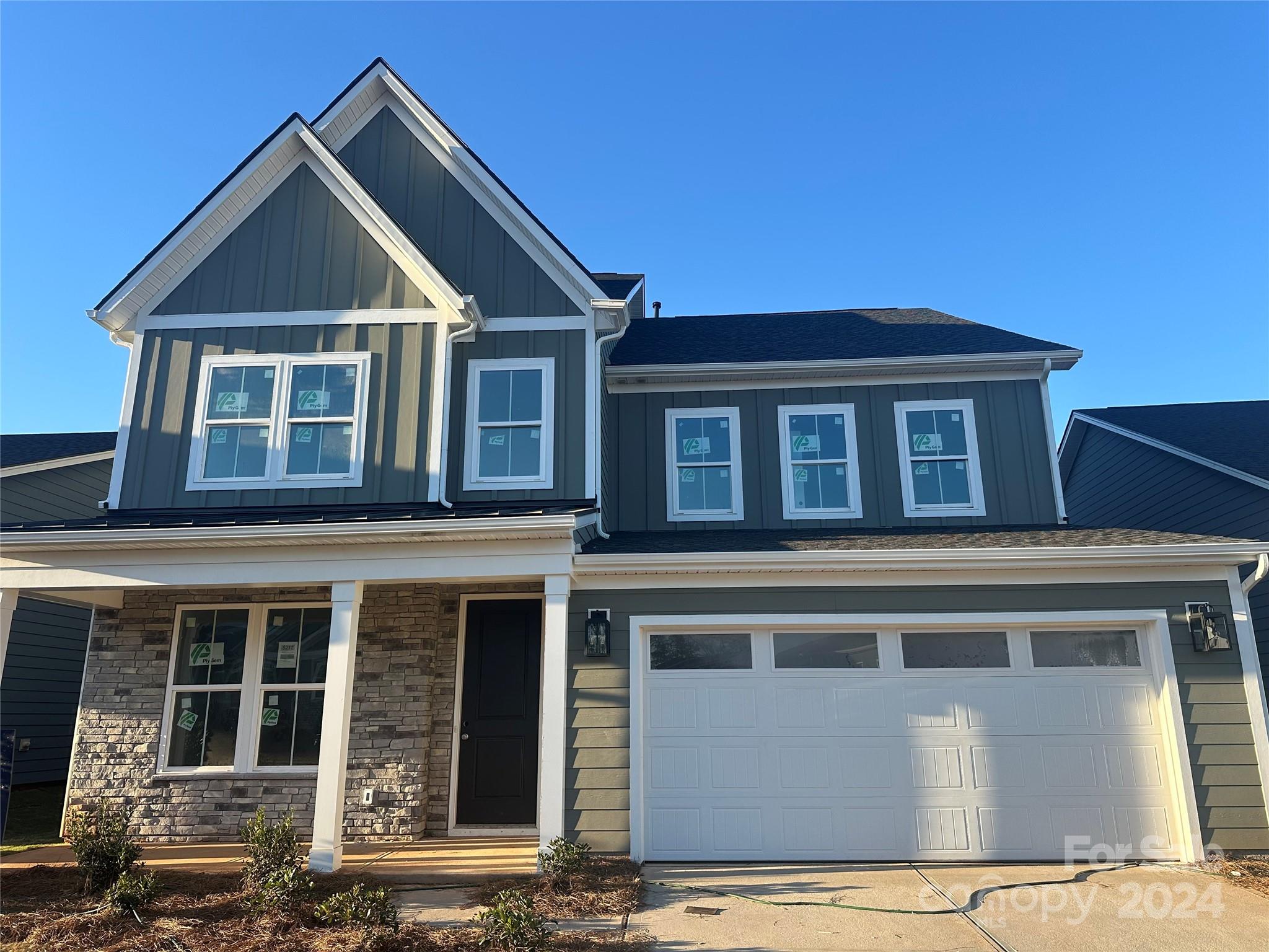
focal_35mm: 24
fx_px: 880
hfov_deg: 71.6
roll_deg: +0.0
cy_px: 476
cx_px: 634
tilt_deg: +15.2
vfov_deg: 56.8
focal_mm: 6.86
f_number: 1.78
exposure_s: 1/1433
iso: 80
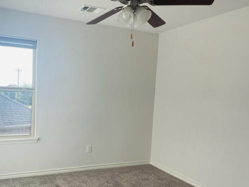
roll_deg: -2.8
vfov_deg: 42.8
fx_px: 237
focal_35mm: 33
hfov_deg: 54.8
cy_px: 111
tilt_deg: -5.3
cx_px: 96
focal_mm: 5.1
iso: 32
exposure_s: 1/342
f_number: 1.6
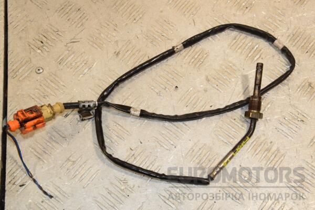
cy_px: 105
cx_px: 158
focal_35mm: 63
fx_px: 551
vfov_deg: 21.6
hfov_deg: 31.9
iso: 800
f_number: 10
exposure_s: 1/200
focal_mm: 42
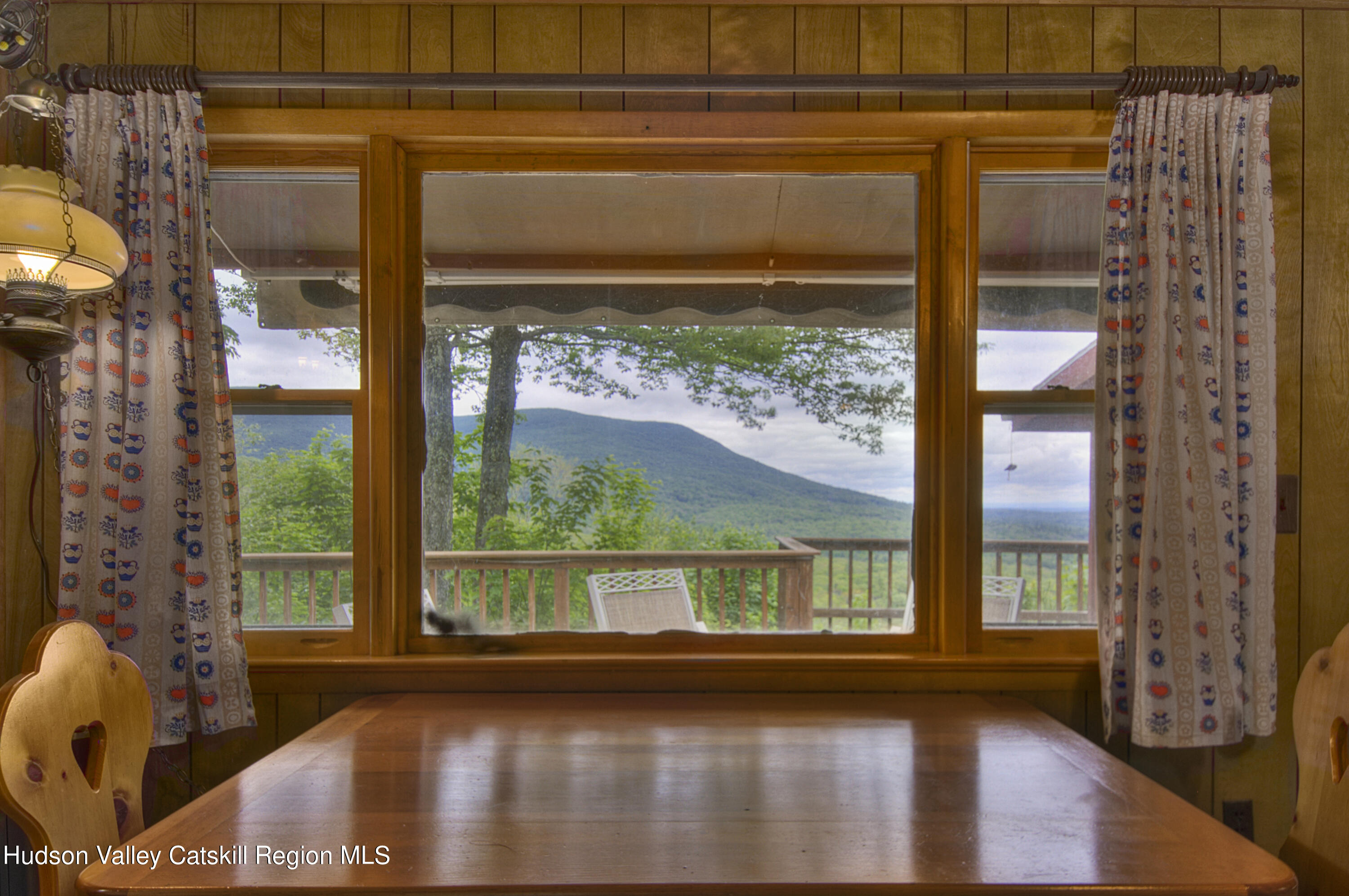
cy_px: 448
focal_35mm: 21
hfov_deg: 81.3
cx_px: 674
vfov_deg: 59.4
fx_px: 786
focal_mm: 14
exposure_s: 1/3.33
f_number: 14
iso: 200
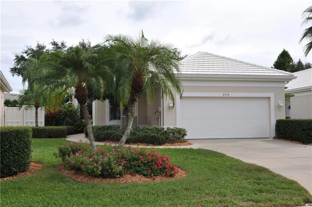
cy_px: 104
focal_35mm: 40
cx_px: 156
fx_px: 346
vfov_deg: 33.3
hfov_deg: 48.5
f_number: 9
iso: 200
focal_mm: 40
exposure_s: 1/320
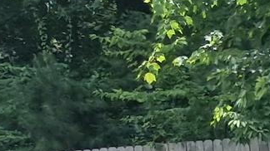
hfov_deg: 9.7
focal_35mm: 186
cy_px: 626
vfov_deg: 5.6
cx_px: 722
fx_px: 1331
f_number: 1.8
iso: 50
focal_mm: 4
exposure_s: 1/708
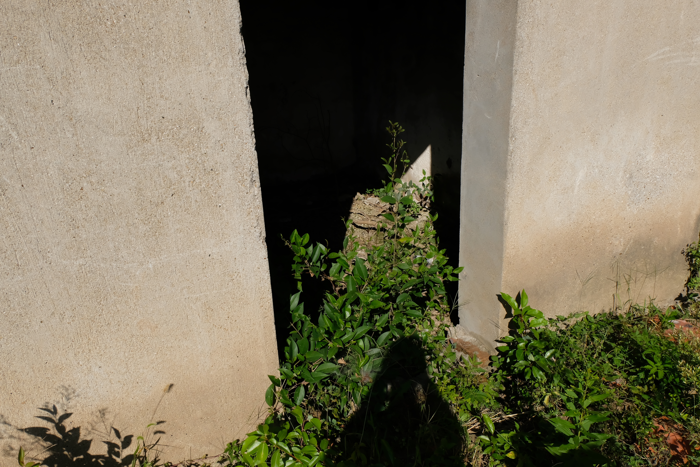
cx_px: 350
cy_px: 234
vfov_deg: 49.6
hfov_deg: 69.4
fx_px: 506
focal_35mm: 26
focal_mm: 17.5
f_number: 13
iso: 400
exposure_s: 1/450
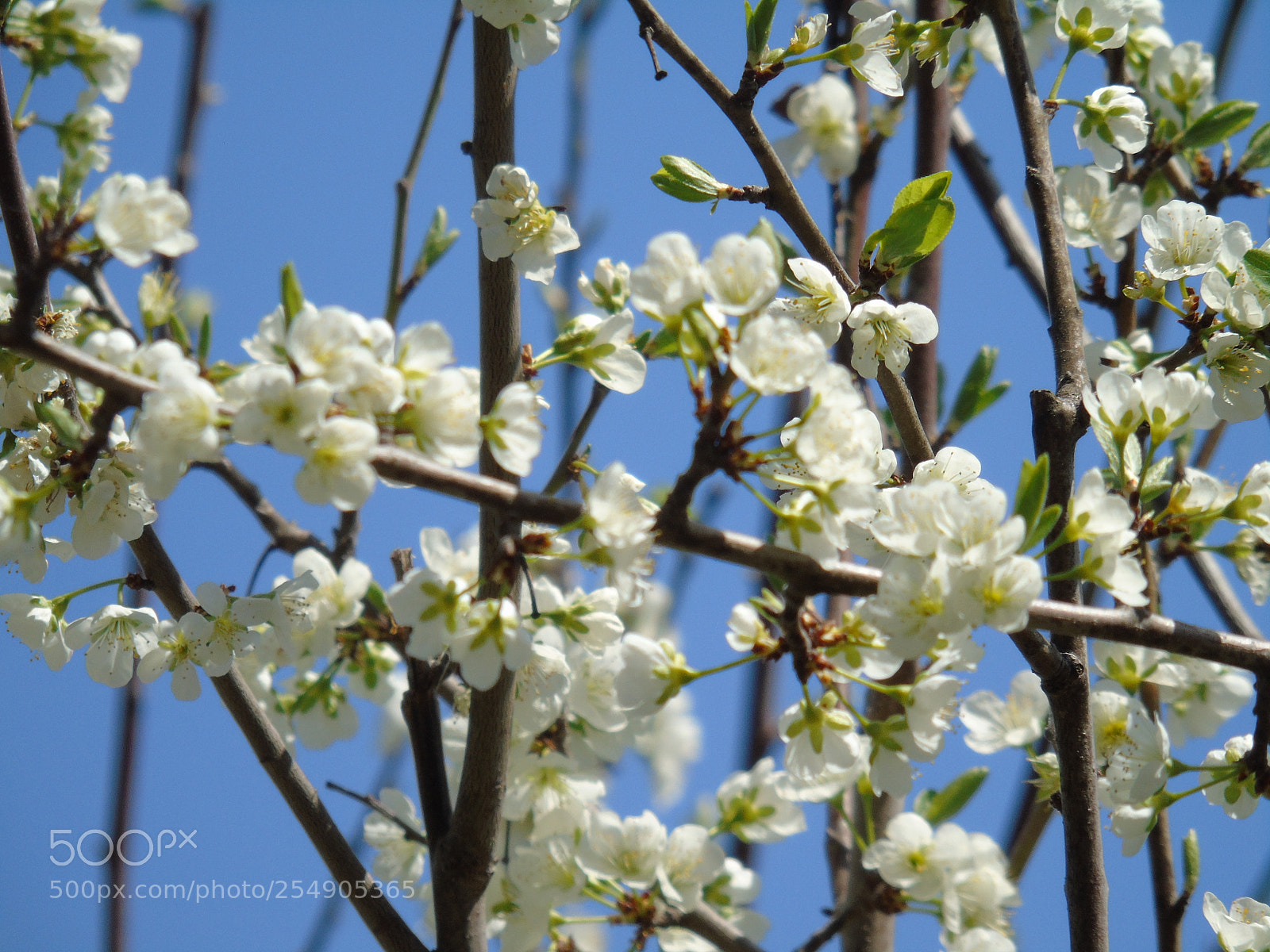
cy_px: 476
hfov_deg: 3.1
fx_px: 23114
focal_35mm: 630
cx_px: 635
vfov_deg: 2.4
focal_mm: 112
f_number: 5.8
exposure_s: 1/400
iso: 80
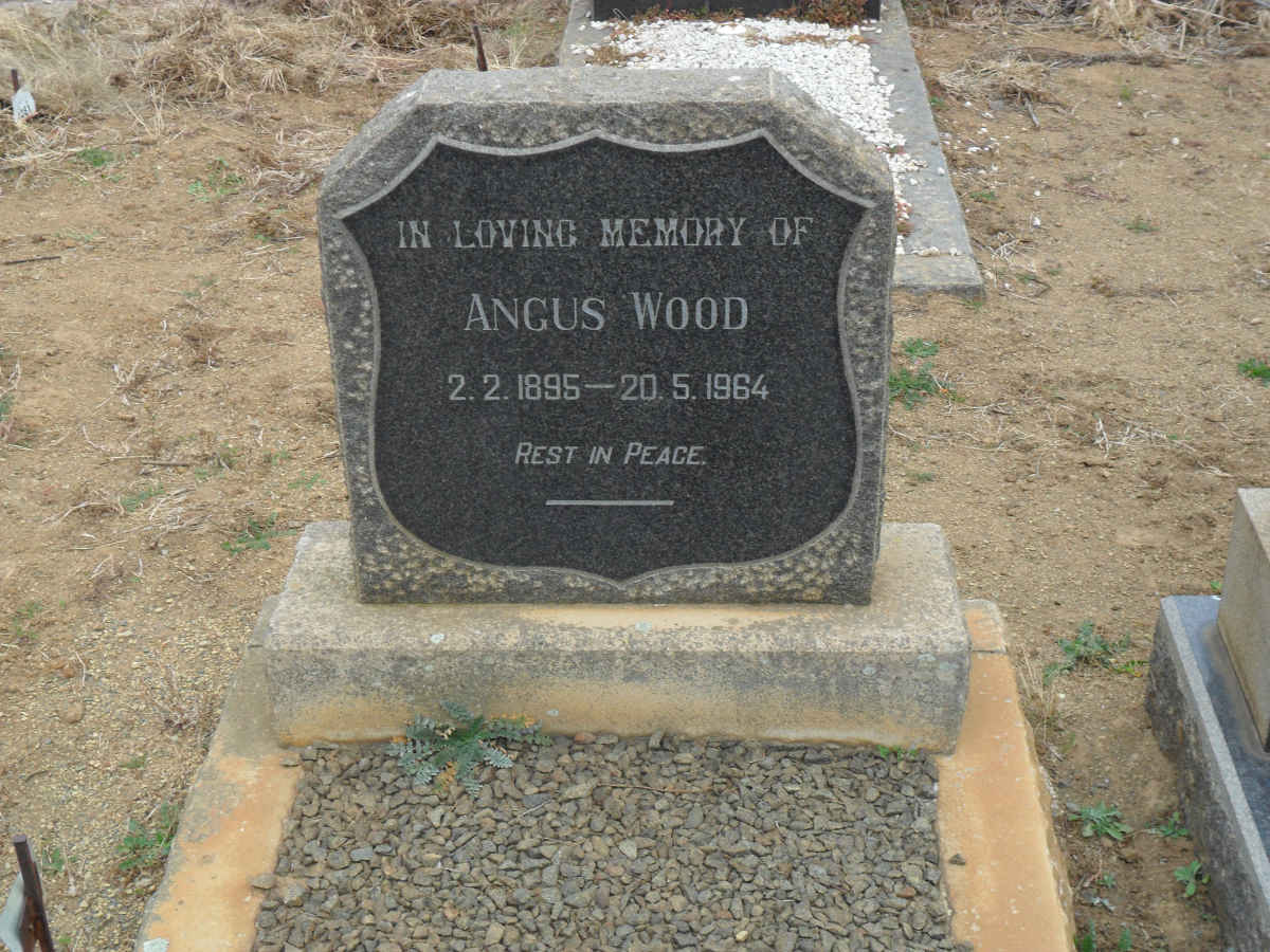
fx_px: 1908
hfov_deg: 36.8
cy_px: 476
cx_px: 635
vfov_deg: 28.0
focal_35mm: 52
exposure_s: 1/125
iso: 100
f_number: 5
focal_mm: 9.3
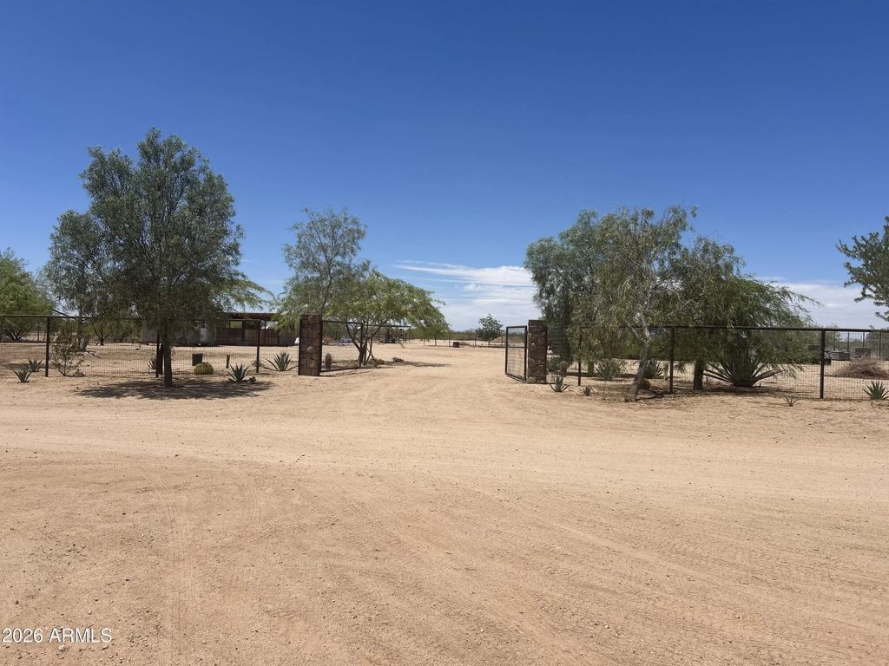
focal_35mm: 26
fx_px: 668
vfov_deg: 53.1
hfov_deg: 67.3
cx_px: 444
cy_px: 333
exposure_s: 1/8000
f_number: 1.5
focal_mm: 5.7
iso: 50
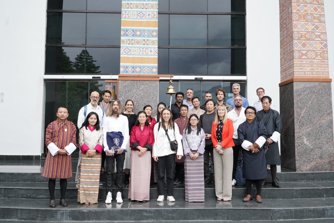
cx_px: 167
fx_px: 306
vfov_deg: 40.0
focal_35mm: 33
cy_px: 112
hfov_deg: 57.2
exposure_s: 1/45
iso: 1250
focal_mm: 22
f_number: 8
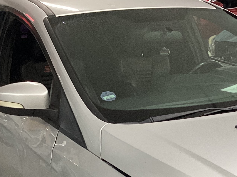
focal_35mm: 79
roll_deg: +0.7
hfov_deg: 24.3
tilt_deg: -22.6
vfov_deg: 18.0
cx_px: 187
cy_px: 192
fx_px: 541
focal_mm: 3.3
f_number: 2.4
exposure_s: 1/50
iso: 125
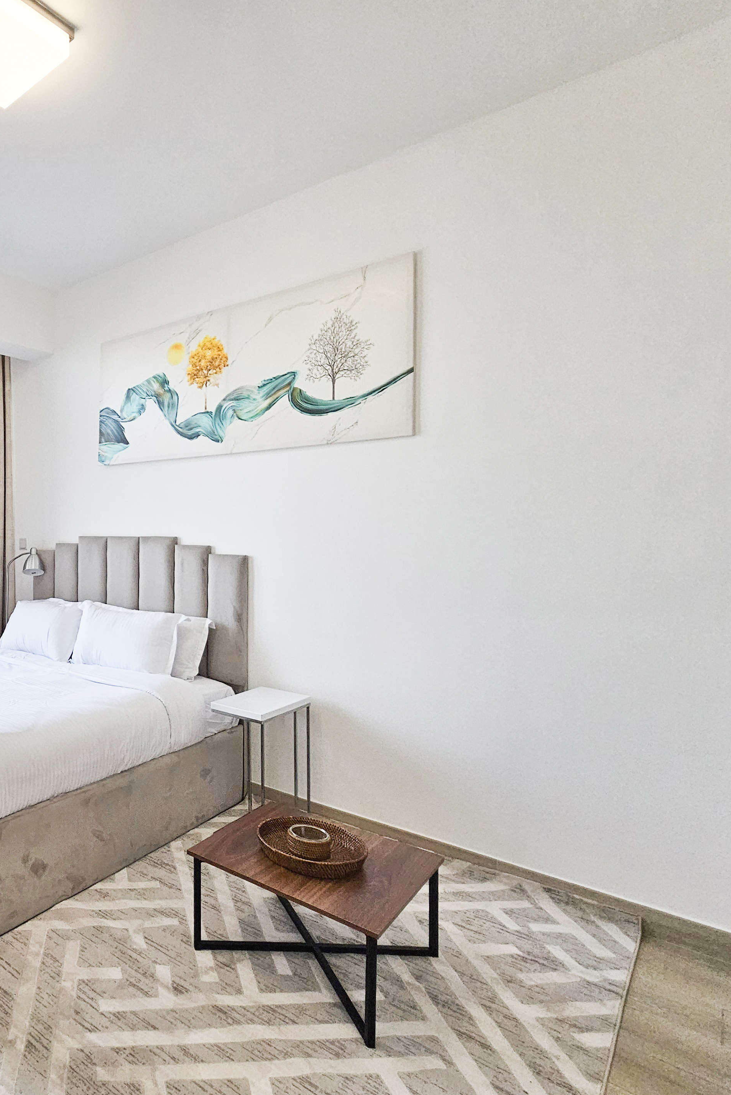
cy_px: 531
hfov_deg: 53.0
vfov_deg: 86.9
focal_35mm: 19
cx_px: 23
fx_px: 579
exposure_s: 1/190
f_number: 2.2
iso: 100
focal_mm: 2.2
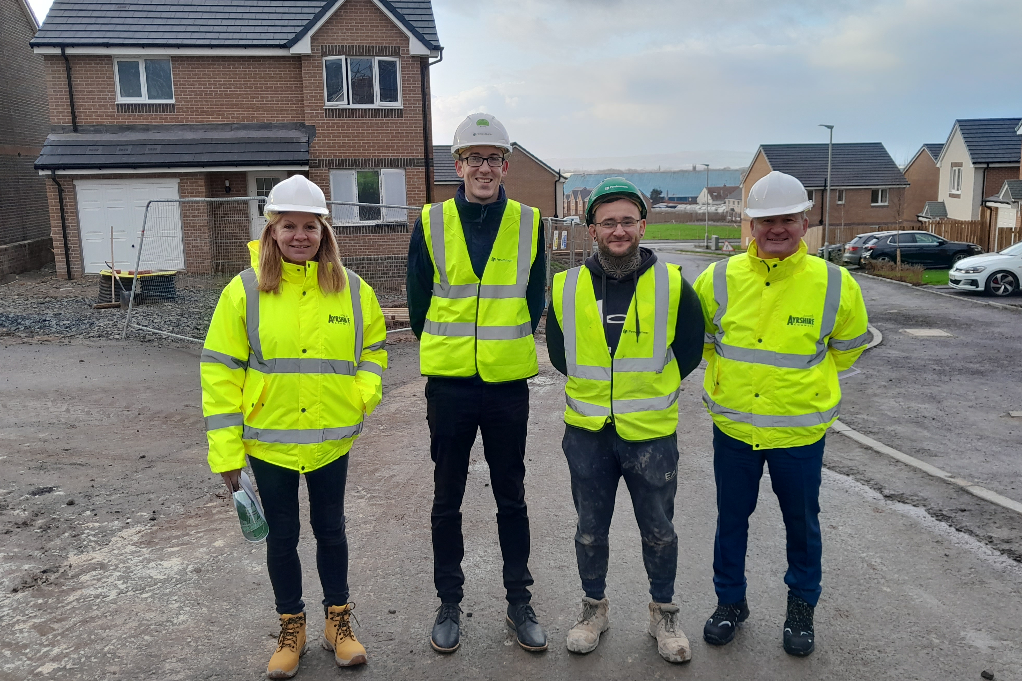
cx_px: 525
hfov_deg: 63.6
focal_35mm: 29
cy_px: 301
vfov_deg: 44.9
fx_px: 823
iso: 40
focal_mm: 4
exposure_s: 1/50
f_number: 1.8
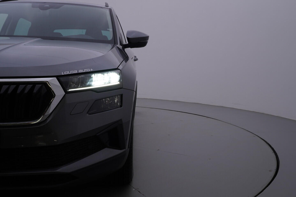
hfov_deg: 53.1
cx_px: 148
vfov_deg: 36.9
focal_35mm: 36
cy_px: 98
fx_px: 296
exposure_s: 1/160
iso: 125
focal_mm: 24
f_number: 5.6
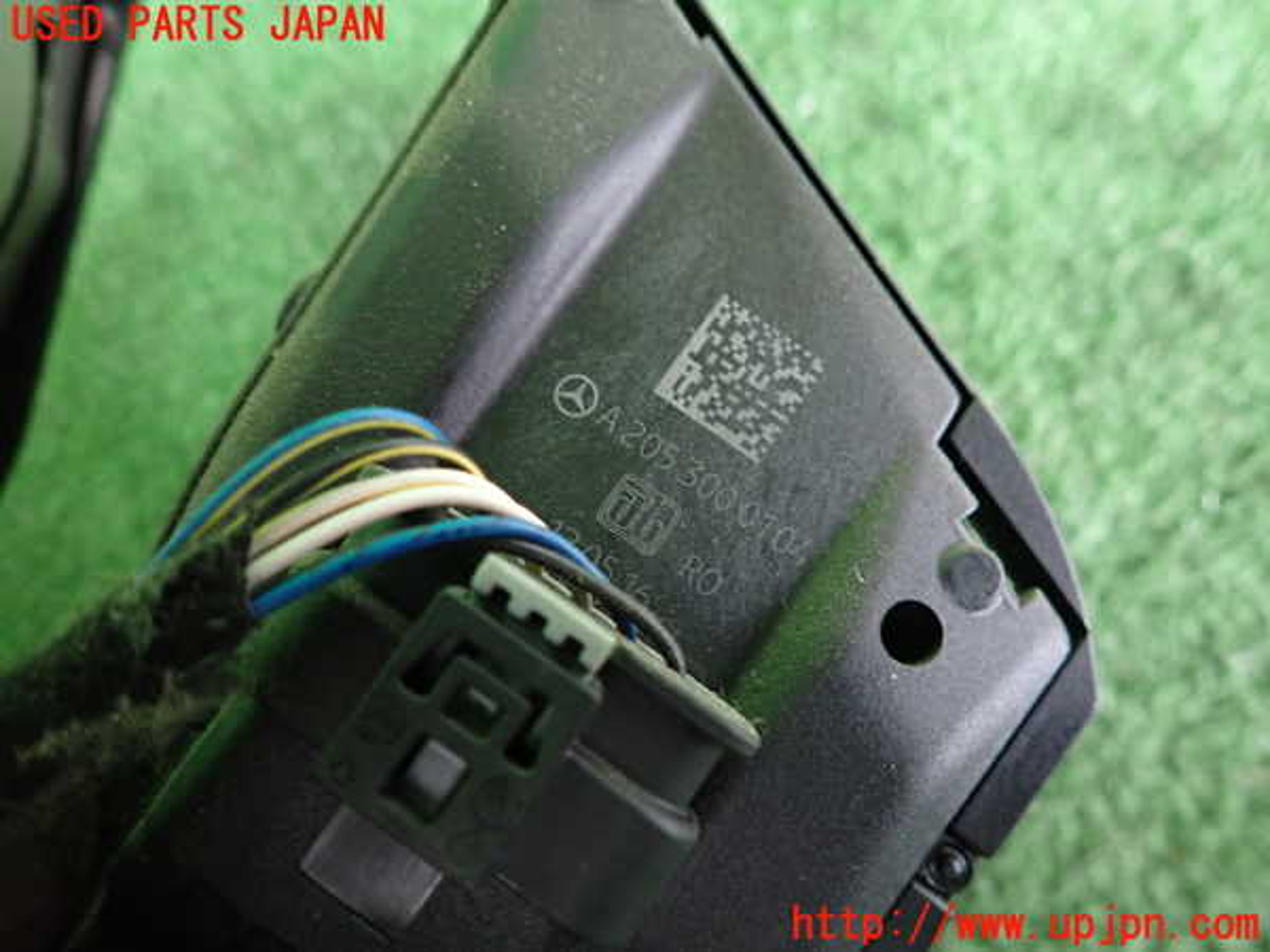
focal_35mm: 25
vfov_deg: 54.9
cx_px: 635
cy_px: 476
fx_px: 917
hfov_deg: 69.4
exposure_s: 1/30
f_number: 2
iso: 400
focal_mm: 4.5
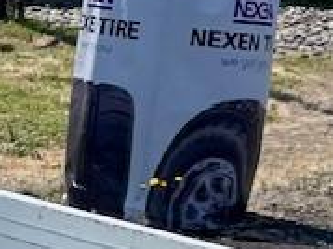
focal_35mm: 179
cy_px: 478
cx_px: -212
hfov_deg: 10.6
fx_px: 1721
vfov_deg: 8.0
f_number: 1.6
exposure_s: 1/9174
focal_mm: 5.1
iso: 32
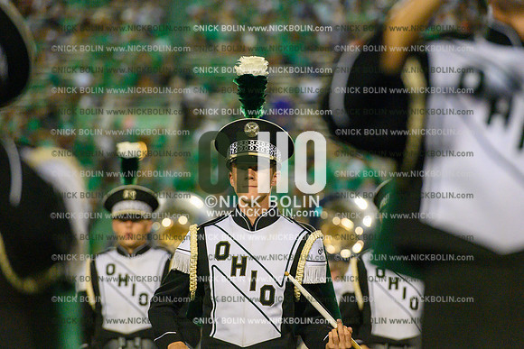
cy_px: 174
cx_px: 262
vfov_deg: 6.9
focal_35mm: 200
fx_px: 2912
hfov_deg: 10.3
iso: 10000
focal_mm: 200
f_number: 4
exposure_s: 1/1600
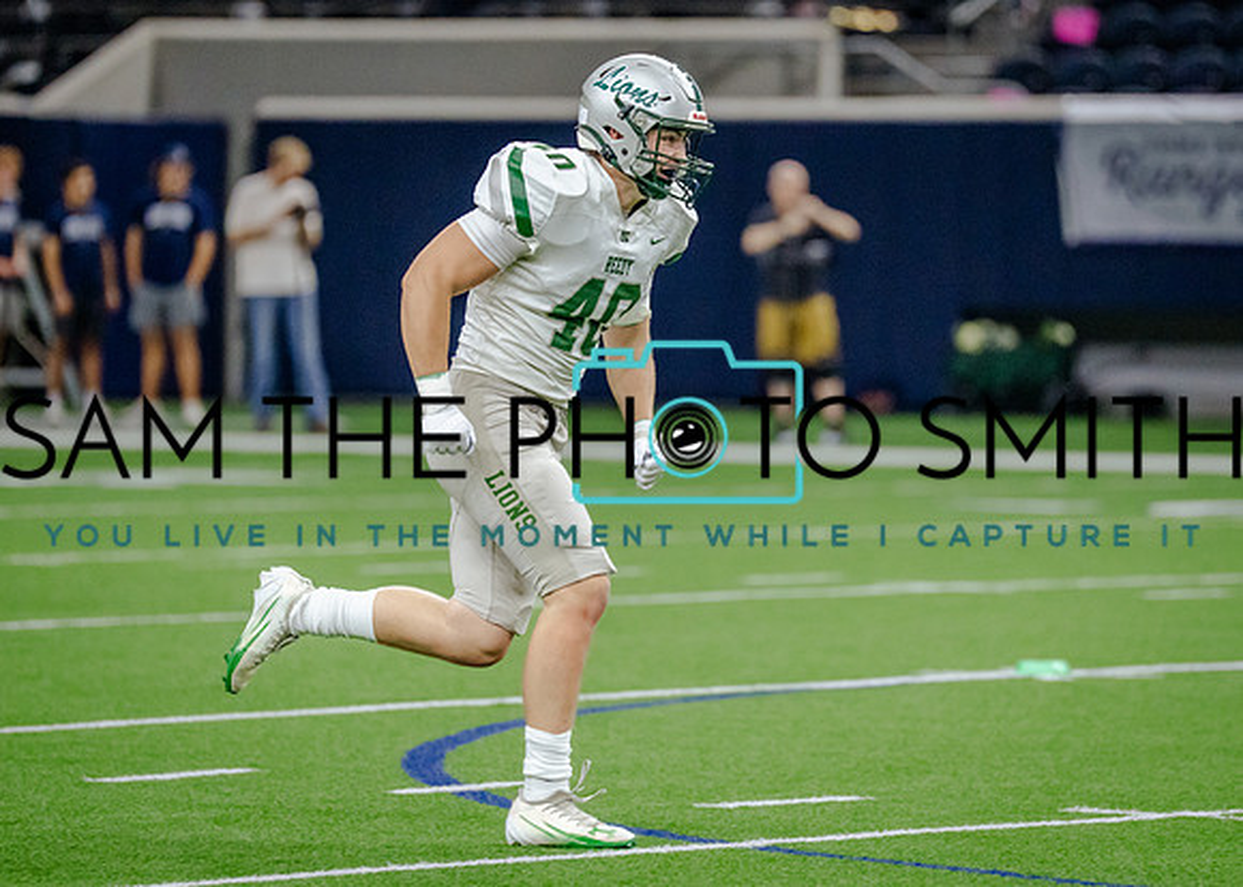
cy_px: 411
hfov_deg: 6.5
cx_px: 676
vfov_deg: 4.7
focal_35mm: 309
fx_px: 10891
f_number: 2.8
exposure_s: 1/1250
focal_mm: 200
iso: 3200
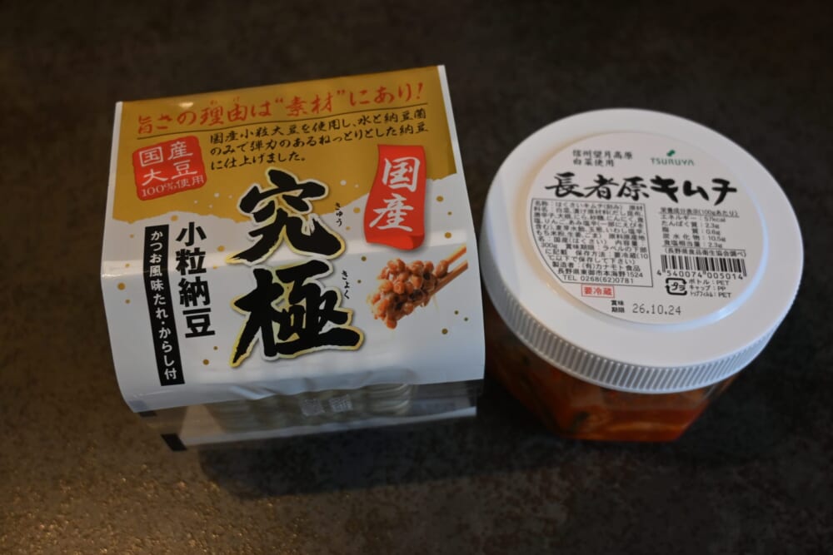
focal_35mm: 34
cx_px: 416
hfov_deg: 55.1
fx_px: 798
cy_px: 278
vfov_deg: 38.4
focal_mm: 23
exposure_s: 1/125
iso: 450
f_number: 4.2
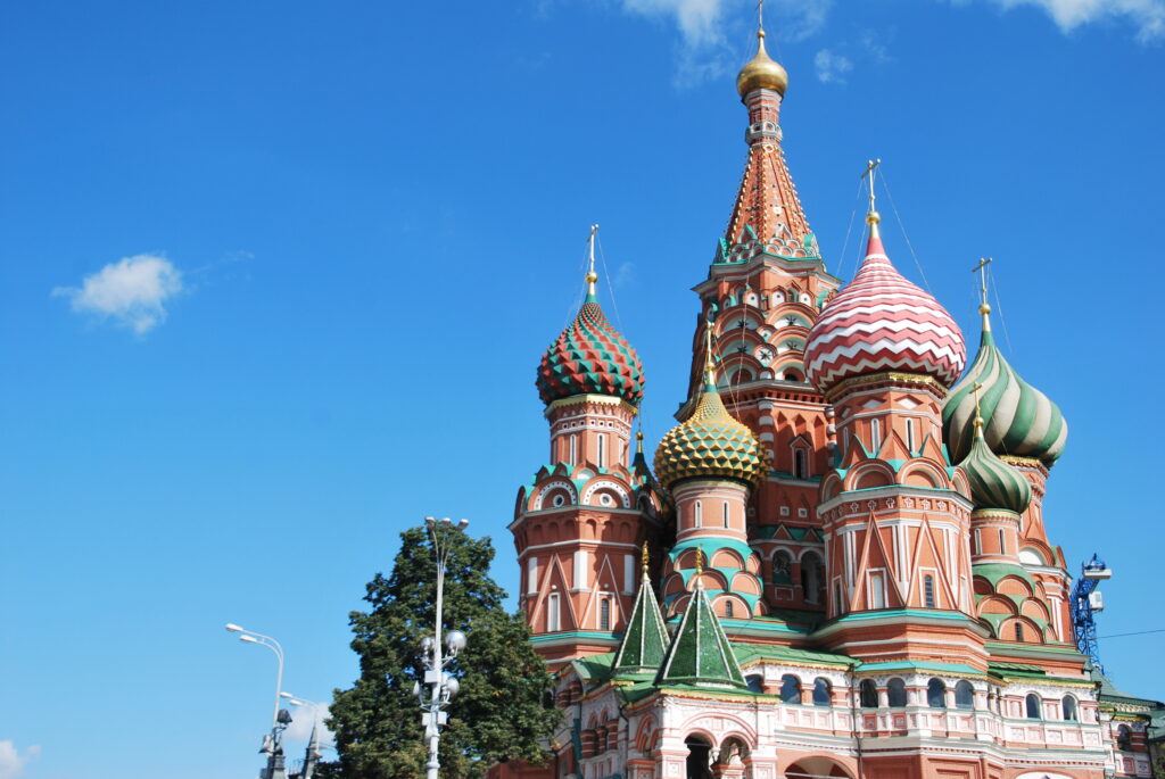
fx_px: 1555
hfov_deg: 41.1
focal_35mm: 48
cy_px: 390
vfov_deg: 28.1
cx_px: 582
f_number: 8
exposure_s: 1/250
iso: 100
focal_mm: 32
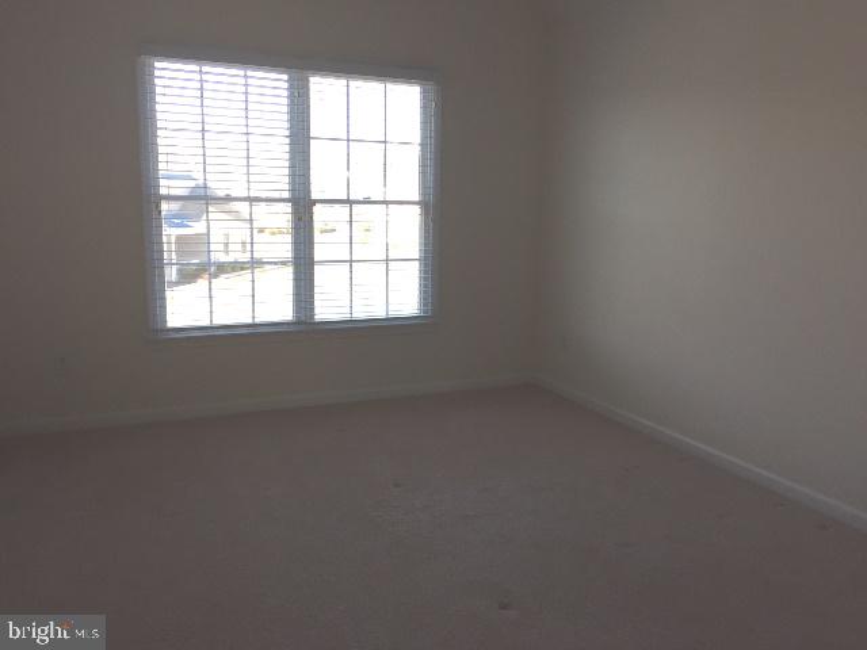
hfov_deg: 61.7
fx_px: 726
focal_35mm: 29
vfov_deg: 48.2
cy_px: 325
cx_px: 434
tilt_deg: -10.0
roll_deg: -2.4
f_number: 2.2
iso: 40
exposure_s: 1/120
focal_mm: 4.15
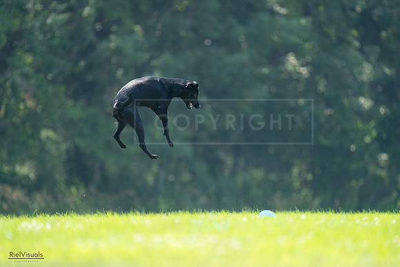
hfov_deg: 3.4
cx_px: 200
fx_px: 6668
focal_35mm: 600
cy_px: 134
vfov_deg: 2.3
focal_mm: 600
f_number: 6.3
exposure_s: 1/4000
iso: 4000
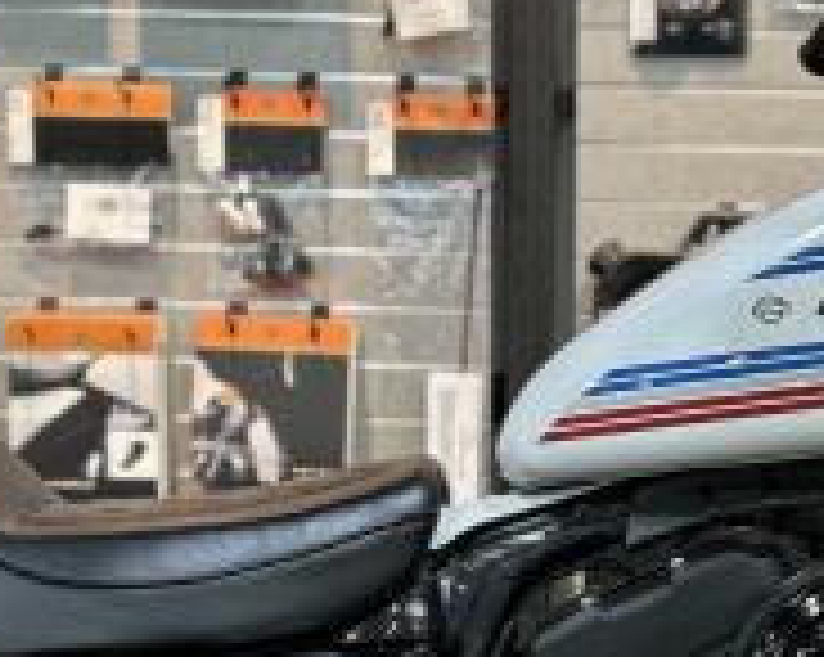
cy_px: 603
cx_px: 725
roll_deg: -1.0
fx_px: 2704
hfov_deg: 17.1
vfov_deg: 13.7
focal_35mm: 111
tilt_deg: -8.8
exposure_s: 1/60
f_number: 1.5
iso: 125
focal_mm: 5.7
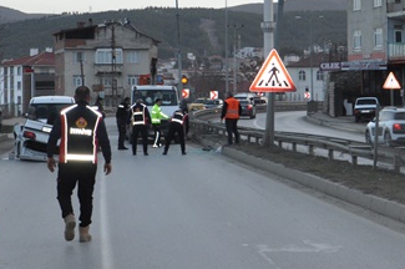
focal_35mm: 96
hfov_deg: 21.3
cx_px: 187
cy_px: 57
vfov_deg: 14.1
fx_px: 1079
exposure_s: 1/200
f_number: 6.3
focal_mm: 26
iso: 640
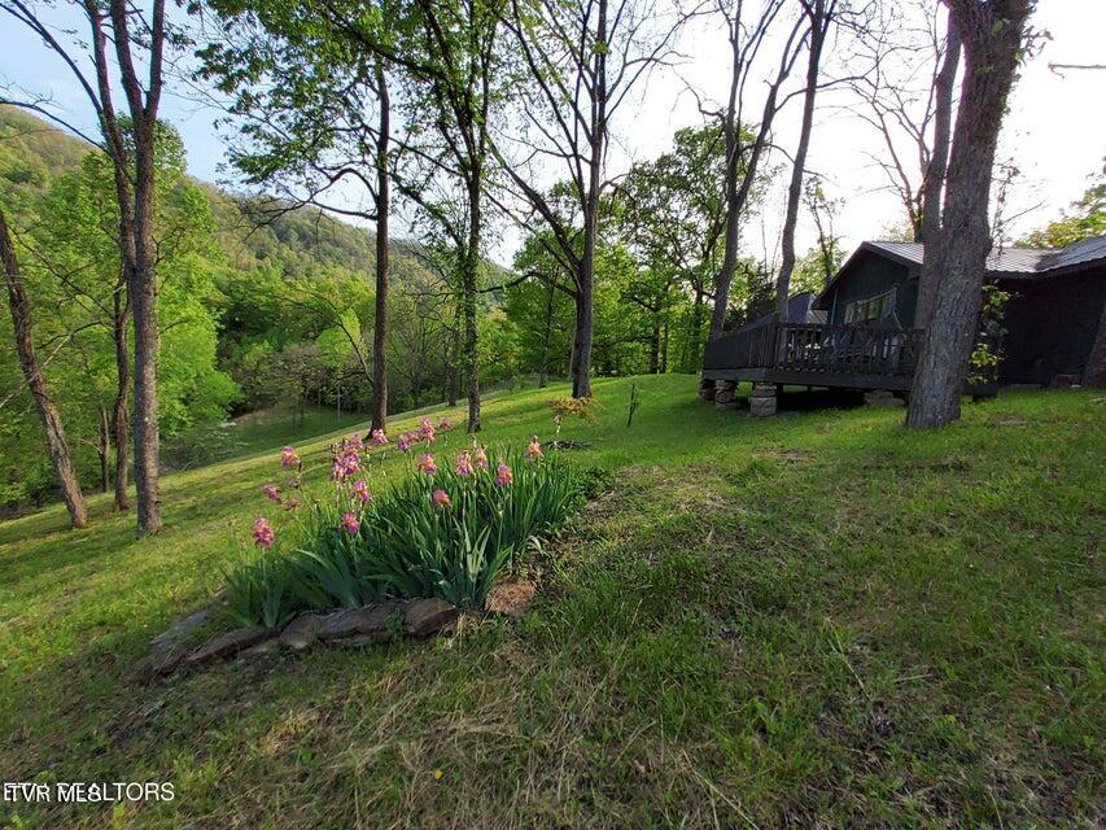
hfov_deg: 106.2
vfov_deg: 89.9
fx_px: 415
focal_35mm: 13
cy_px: 415
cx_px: 553
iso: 50
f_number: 2.2
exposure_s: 1/579
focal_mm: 1.42
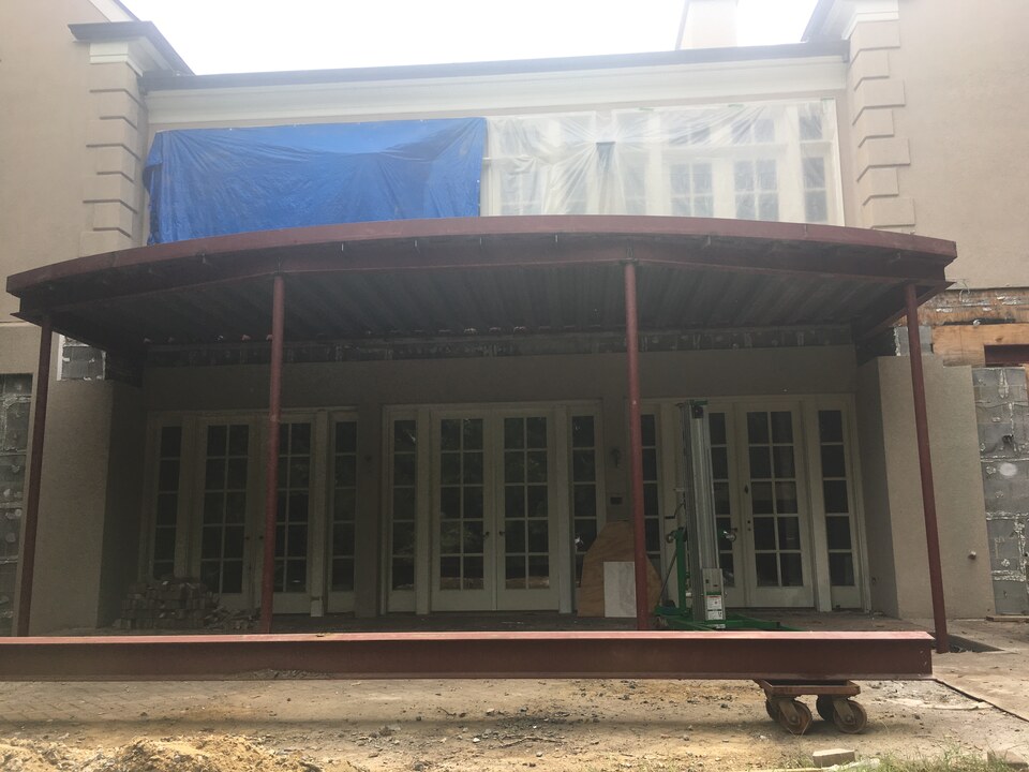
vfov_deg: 48.2
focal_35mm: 29
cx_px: 514
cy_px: 386
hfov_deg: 61.7
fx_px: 862
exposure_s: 1/432
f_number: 2.2
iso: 25
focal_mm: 4.15
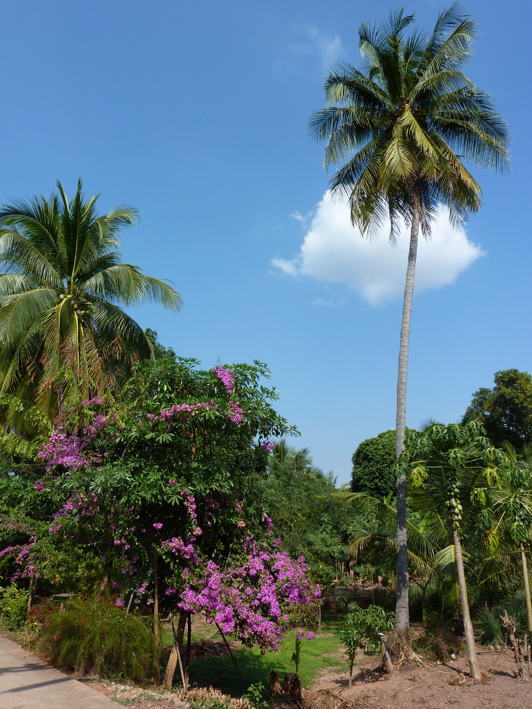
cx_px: 266
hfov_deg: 54.9
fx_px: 512
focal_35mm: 25
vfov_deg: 69.4
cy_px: 354
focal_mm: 4.1
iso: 80
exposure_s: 1/400
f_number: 5
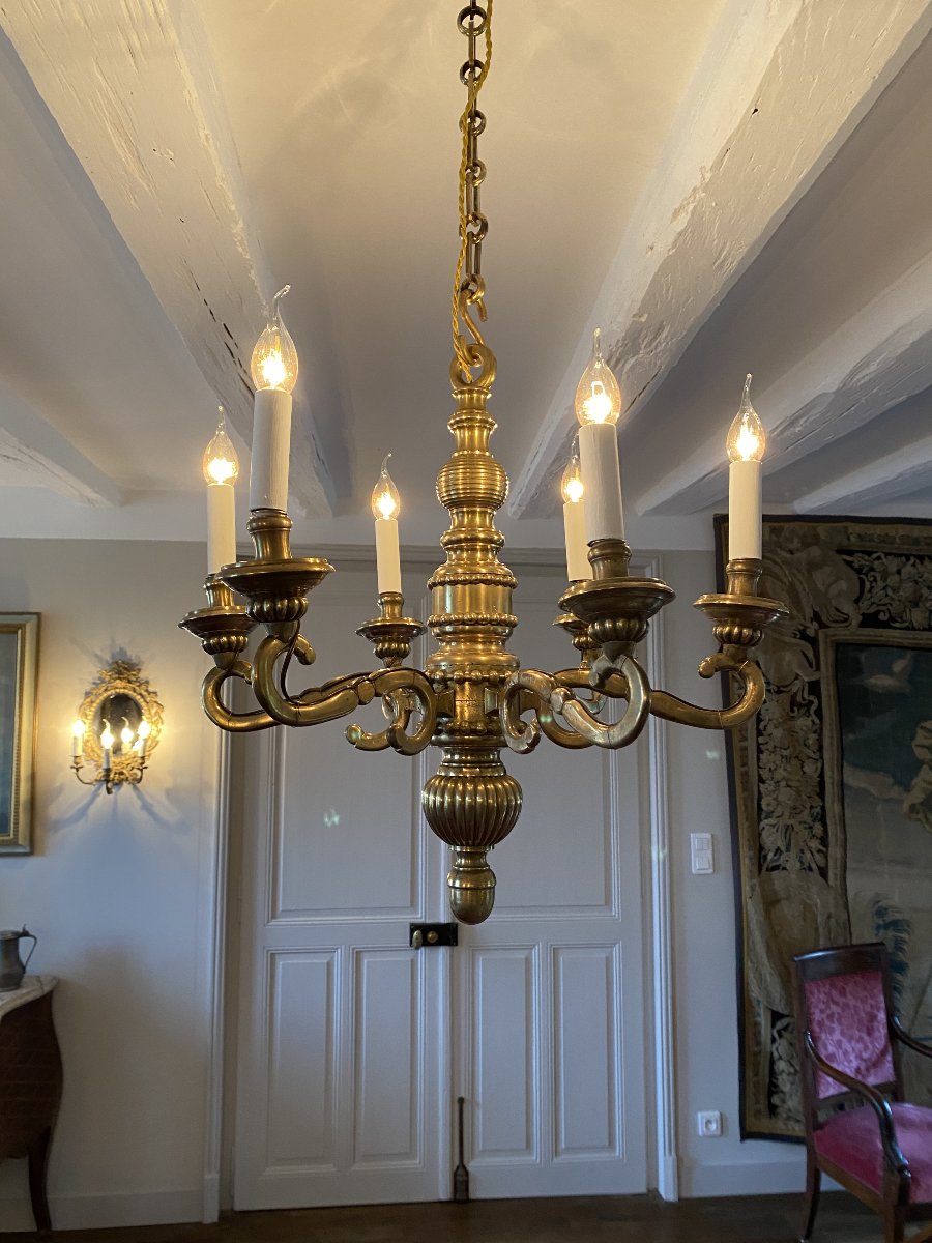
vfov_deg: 67.3
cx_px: 466
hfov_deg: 53.1
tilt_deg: +5.7
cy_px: 622
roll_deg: +0.8
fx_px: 933
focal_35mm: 26
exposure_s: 1/50
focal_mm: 4.25
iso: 250
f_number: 1.8
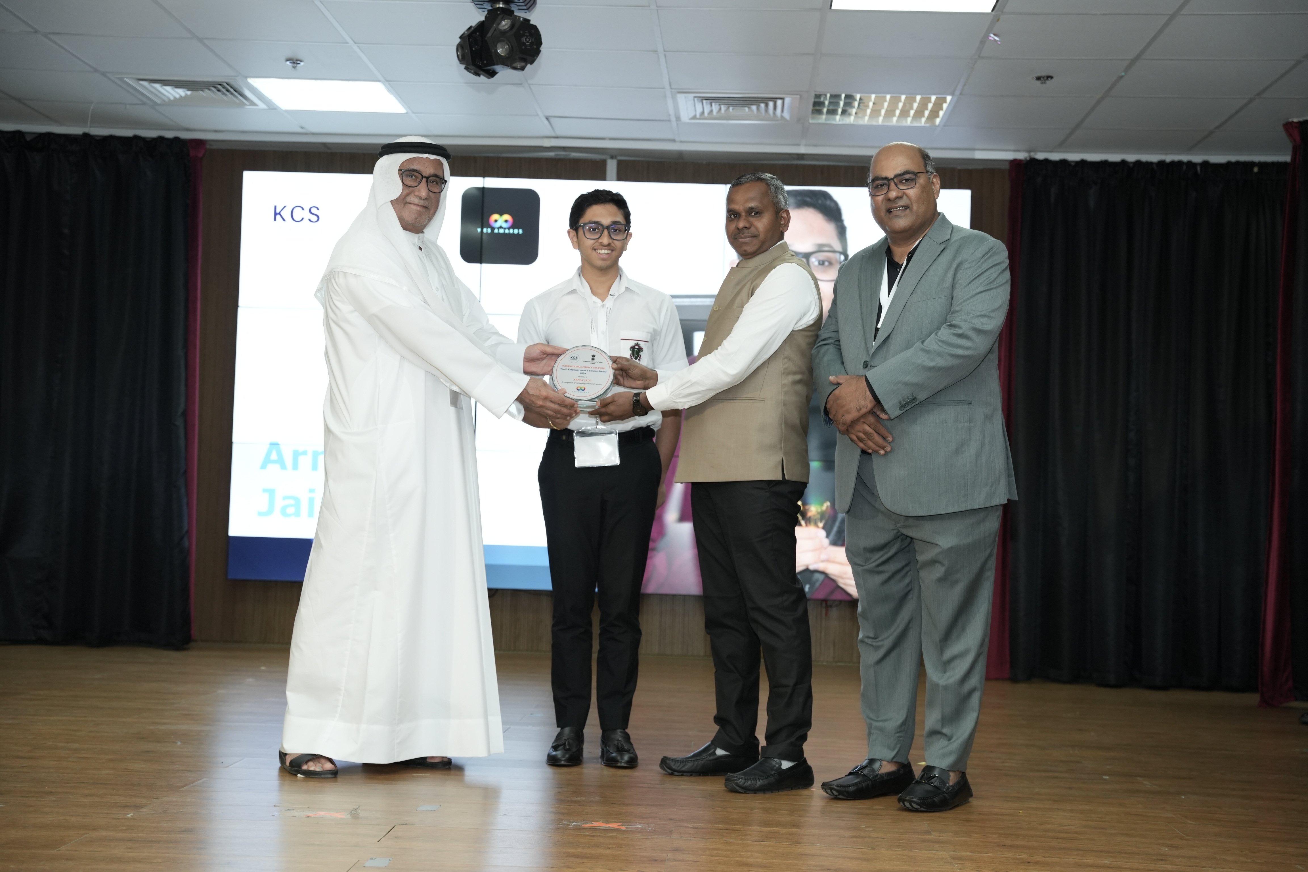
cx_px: 654
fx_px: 1769
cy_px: 436
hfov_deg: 40.6
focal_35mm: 49
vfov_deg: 27.7
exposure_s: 1/125
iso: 1250
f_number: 3.5
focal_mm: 48.7
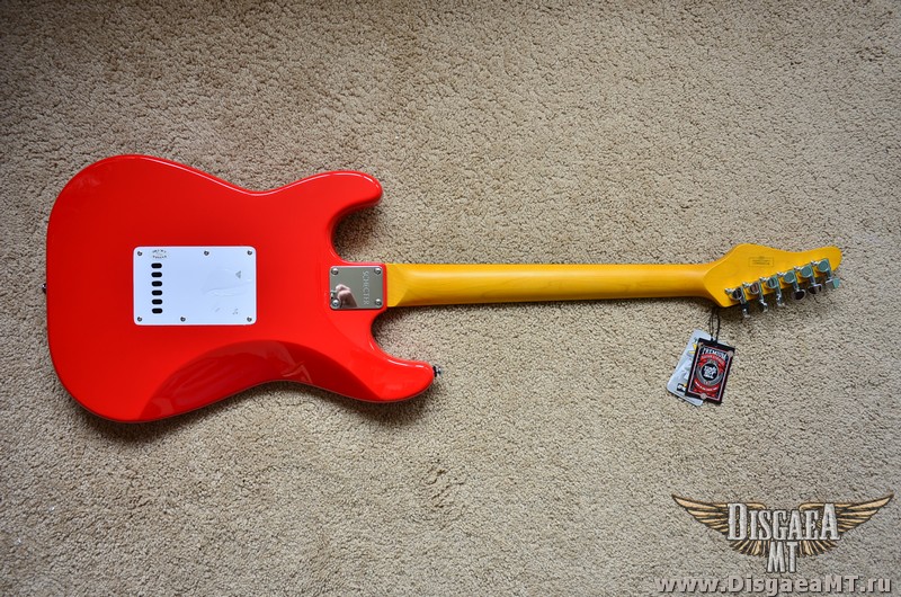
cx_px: 450
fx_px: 699
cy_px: 298
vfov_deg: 46.2
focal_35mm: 28
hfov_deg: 65.6
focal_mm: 18.5
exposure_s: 1/40
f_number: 4
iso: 100
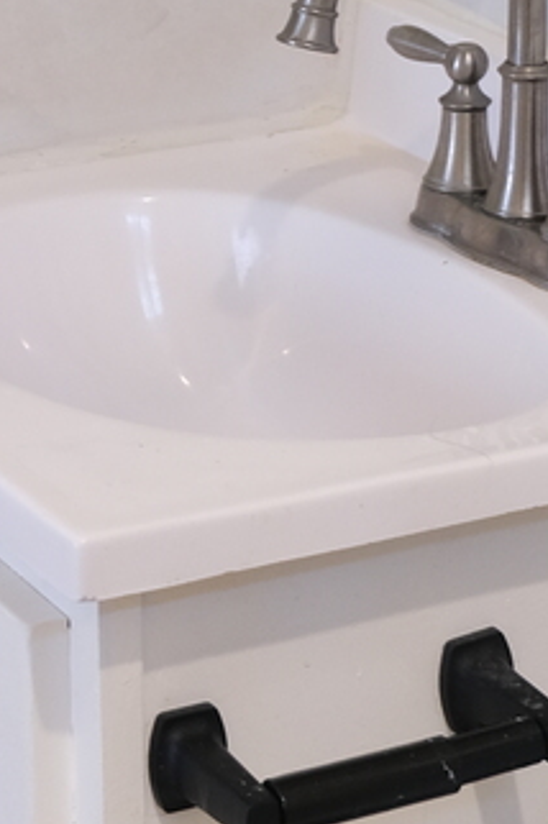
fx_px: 3112
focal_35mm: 136
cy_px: 197
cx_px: -110
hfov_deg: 9.9
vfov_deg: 15.0
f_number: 2.8
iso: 500
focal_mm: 18
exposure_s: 1/30
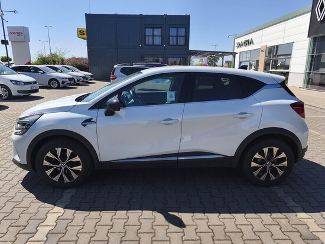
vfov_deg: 58.9
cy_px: 122
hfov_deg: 73.9
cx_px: 162
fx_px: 216
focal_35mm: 23
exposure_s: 1/1165
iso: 50
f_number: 1.65
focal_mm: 6.14
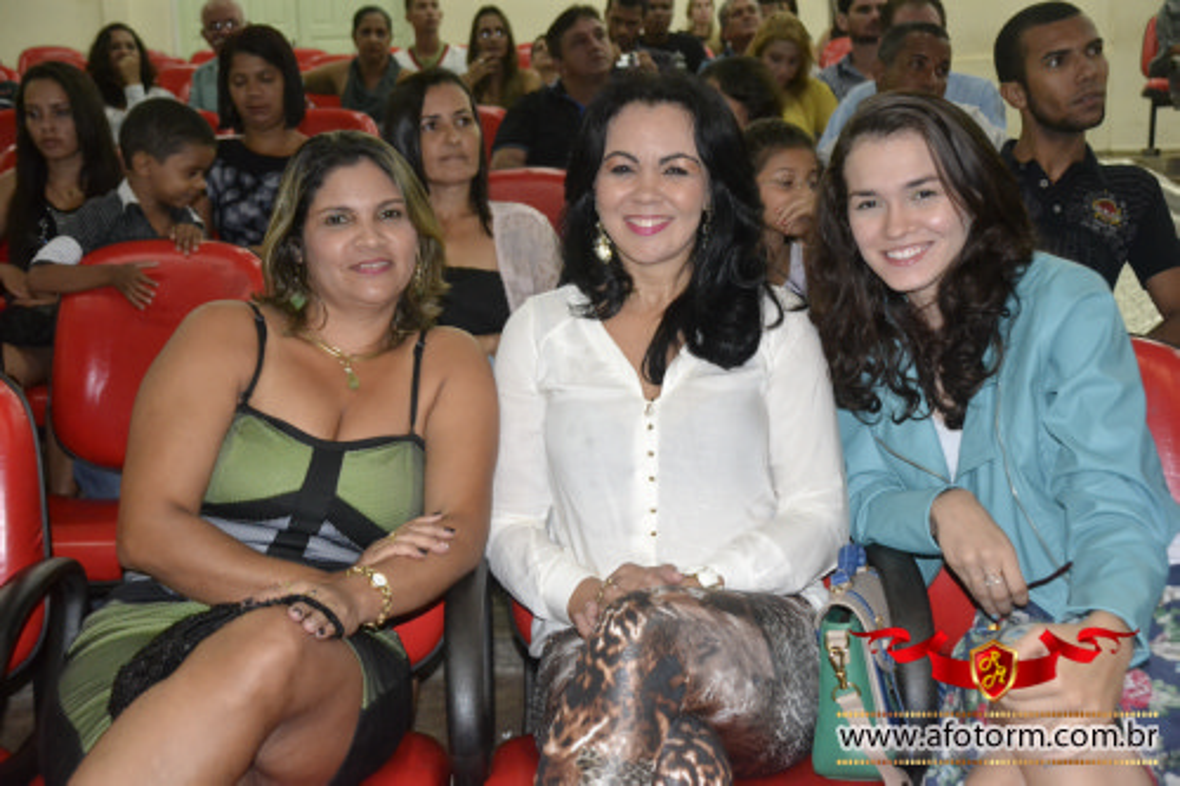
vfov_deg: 28.1
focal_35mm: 48
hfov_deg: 41.1
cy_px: 393
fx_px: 1573
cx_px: 590
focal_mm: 32
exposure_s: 1/60
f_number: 4.2
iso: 3200
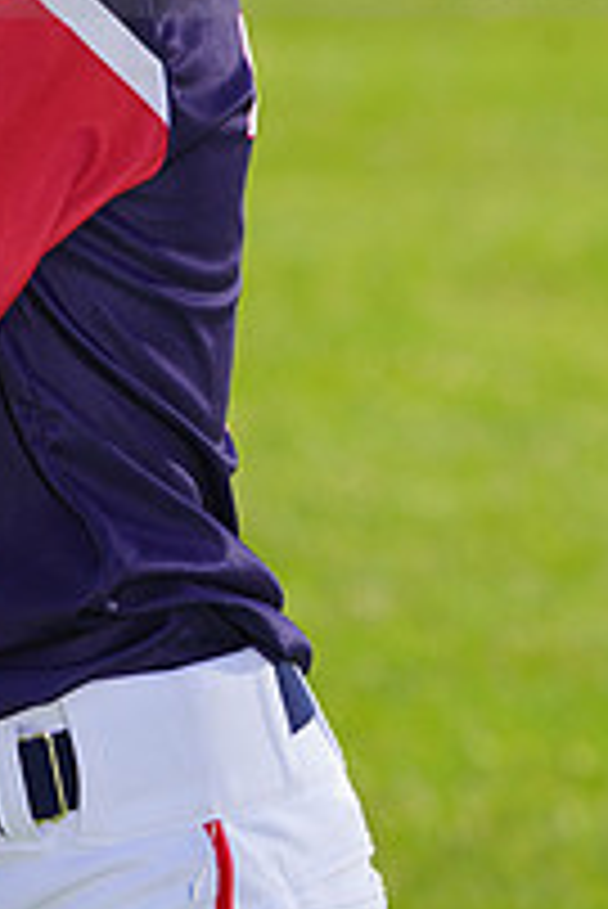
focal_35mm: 575
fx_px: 14541
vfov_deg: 3.6
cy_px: -126
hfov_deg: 2.4
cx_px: -169
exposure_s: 1/250
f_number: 8
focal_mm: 200
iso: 100
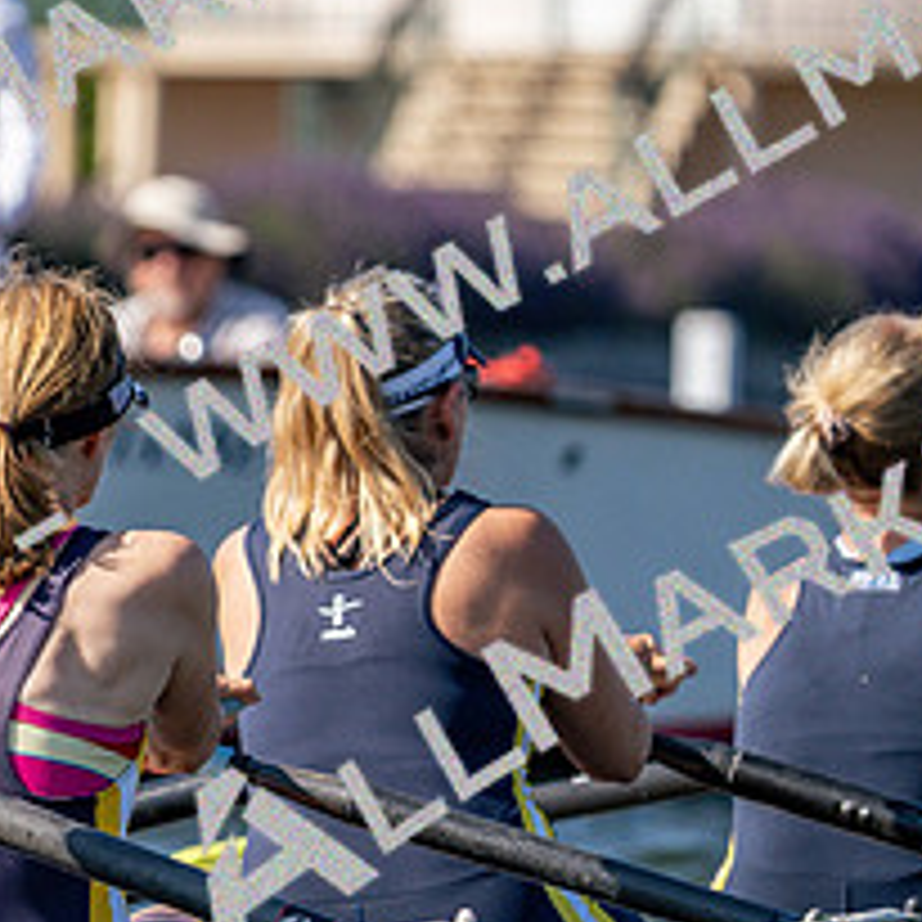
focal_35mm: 735
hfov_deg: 2.4
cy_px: 555
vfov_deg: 2.4
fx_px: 22149
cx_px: -189
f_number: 6.3
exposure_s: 1/1600
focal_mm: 306
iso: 250
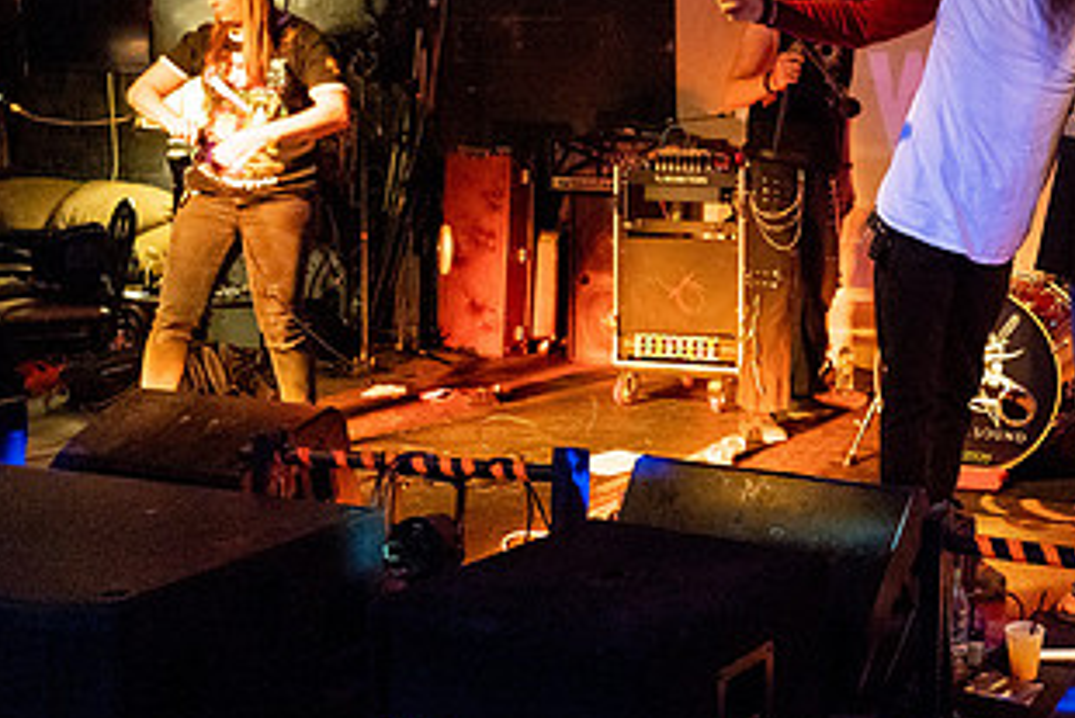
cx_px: 915
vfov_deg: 25.7
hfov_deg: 36.4
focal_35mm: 52
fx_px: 1553
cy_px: 191
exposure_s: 1/160
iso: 3200
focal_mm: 24
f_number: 2.8
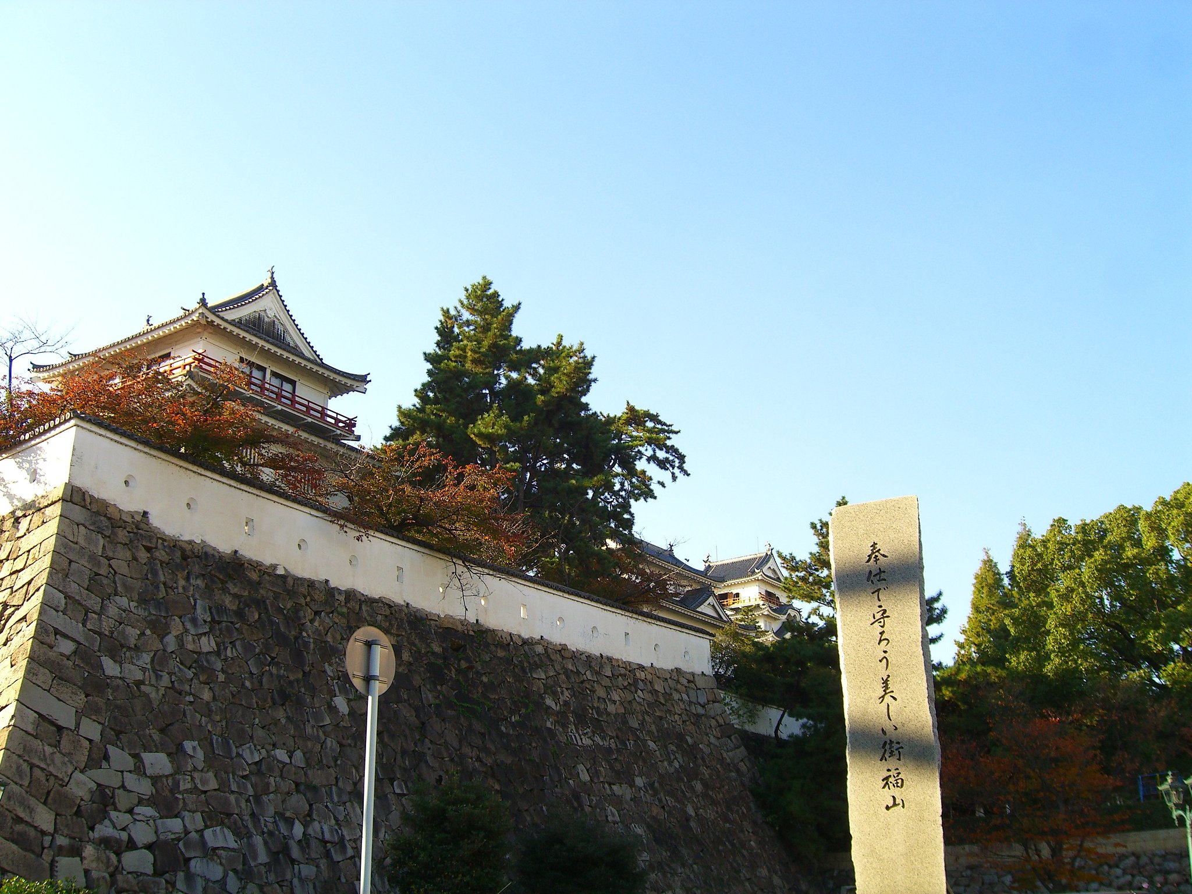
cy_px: 447
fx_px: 1309
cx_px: 596
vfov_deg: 37.7
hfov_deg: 49.0
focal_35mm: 38
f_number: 4
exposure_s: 1/200
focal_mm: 7.9
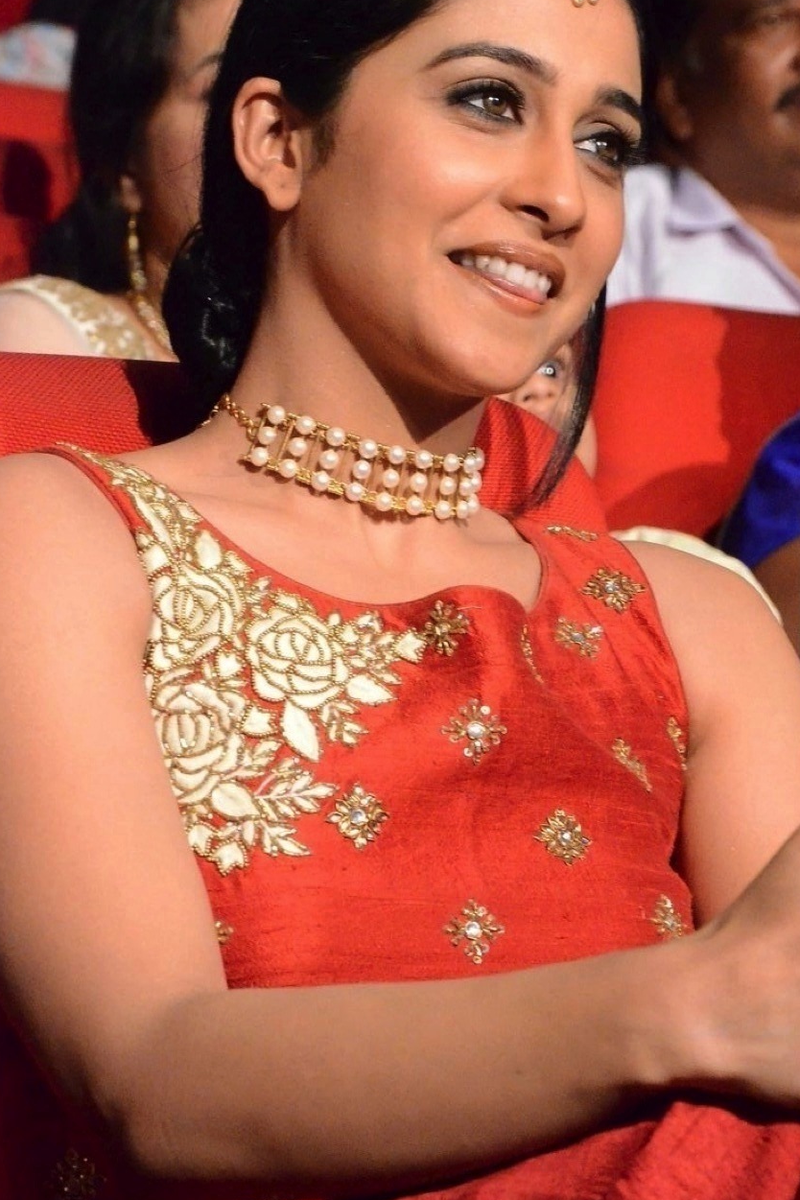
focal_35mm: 195
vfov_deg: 10.5
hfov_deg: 7.0
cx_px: 540
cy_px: 522
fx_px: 6499
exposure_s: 1/100
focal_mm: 90
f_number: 6.3
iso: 8000
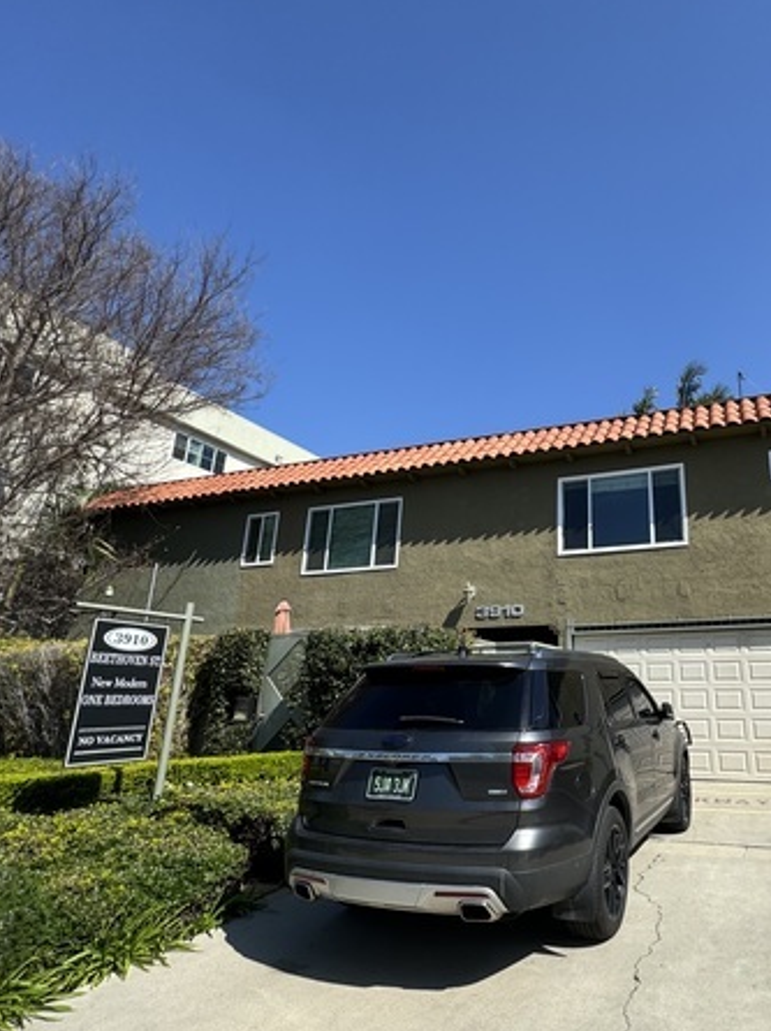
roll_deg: -0.2
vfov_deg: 79.0
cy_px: 518
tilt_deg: +16.2
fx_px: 625
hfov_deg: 60.1
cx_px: 574
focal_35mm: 21
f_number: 2.2
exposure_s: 1/1506
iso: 50
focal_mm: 2.22
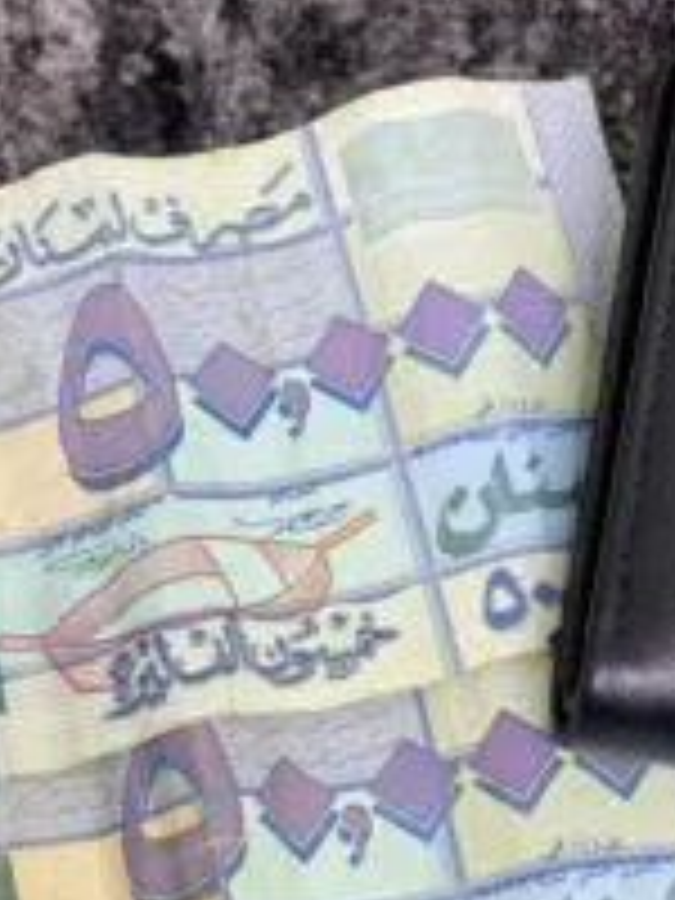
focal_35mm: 104
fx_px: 2704
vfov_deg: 18.6
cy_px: 770
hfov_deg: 14.2
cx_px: 302
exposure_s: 1/100
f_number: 2
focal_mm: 6
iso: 250
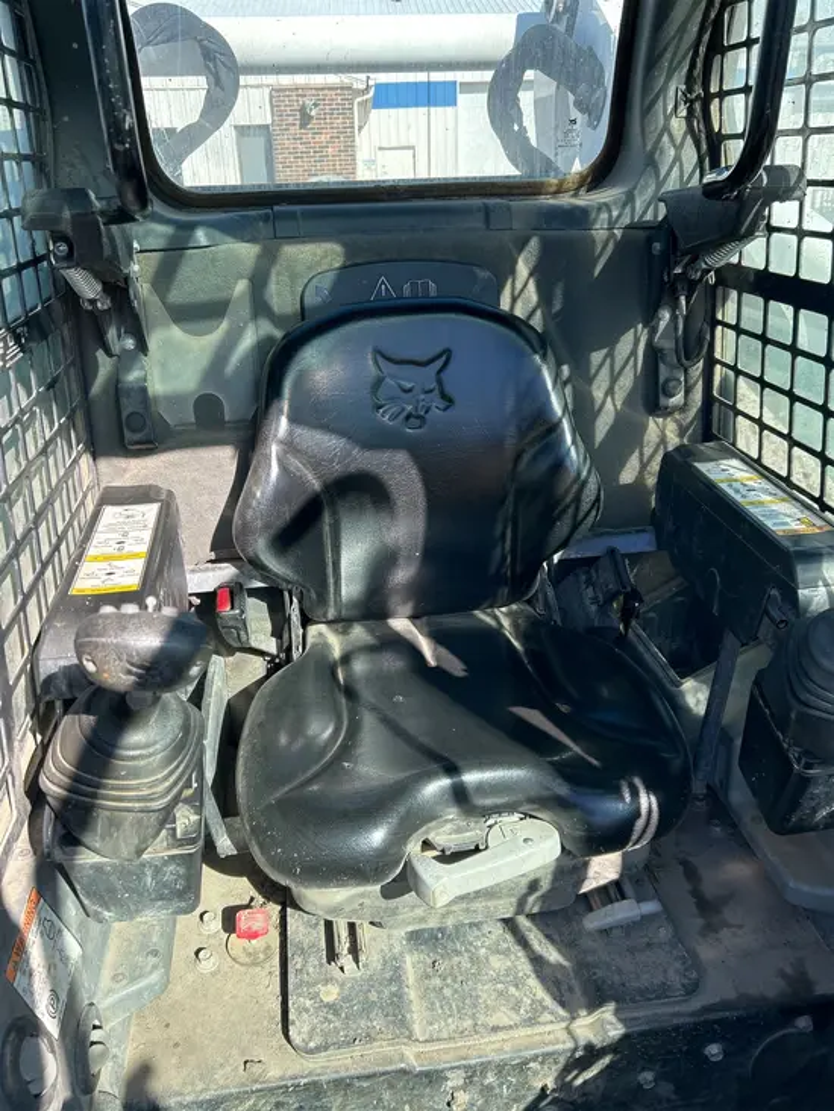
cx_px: 417
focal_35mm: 26
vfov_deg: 67.3
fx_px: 835
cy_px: 556
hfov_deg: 53.1
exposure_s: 1/917
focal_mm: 5.7
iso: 50
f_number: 1.5
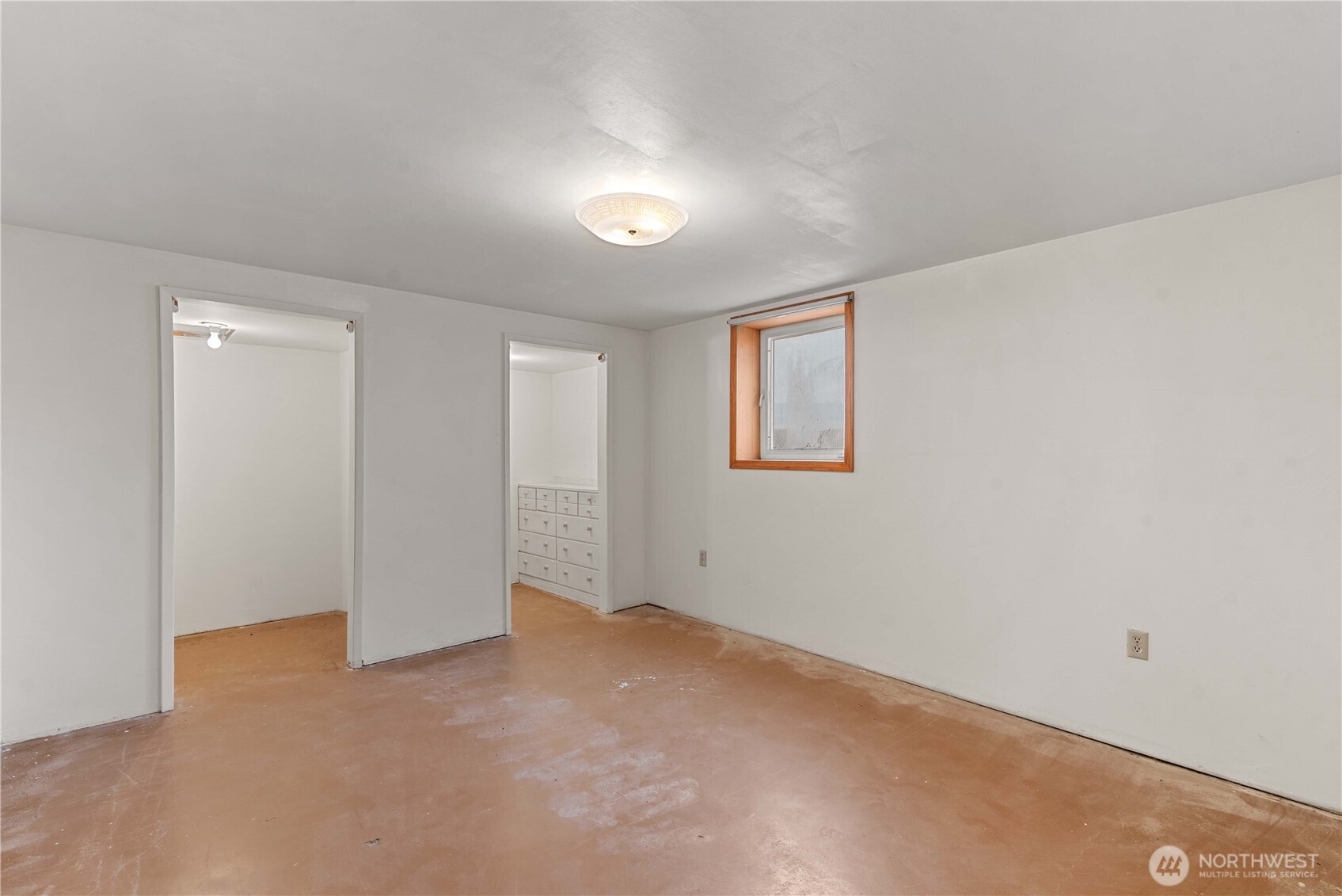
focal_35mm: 16
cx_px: 671
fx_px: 597
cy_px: 448
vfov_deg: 73.8
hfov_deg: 96.7
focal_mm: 16
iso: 200
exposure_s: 1/1.67
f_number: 8
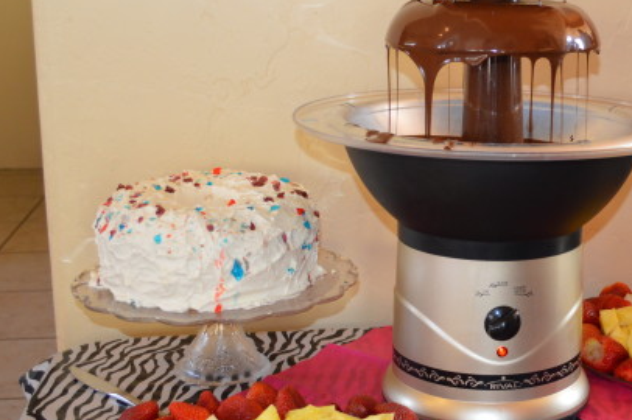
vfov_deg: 20.9
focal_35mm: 65
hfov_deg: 29.9
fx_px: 1140
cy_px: 234
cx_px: 542
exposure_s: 1/60
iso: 640
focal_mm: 22
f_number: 4
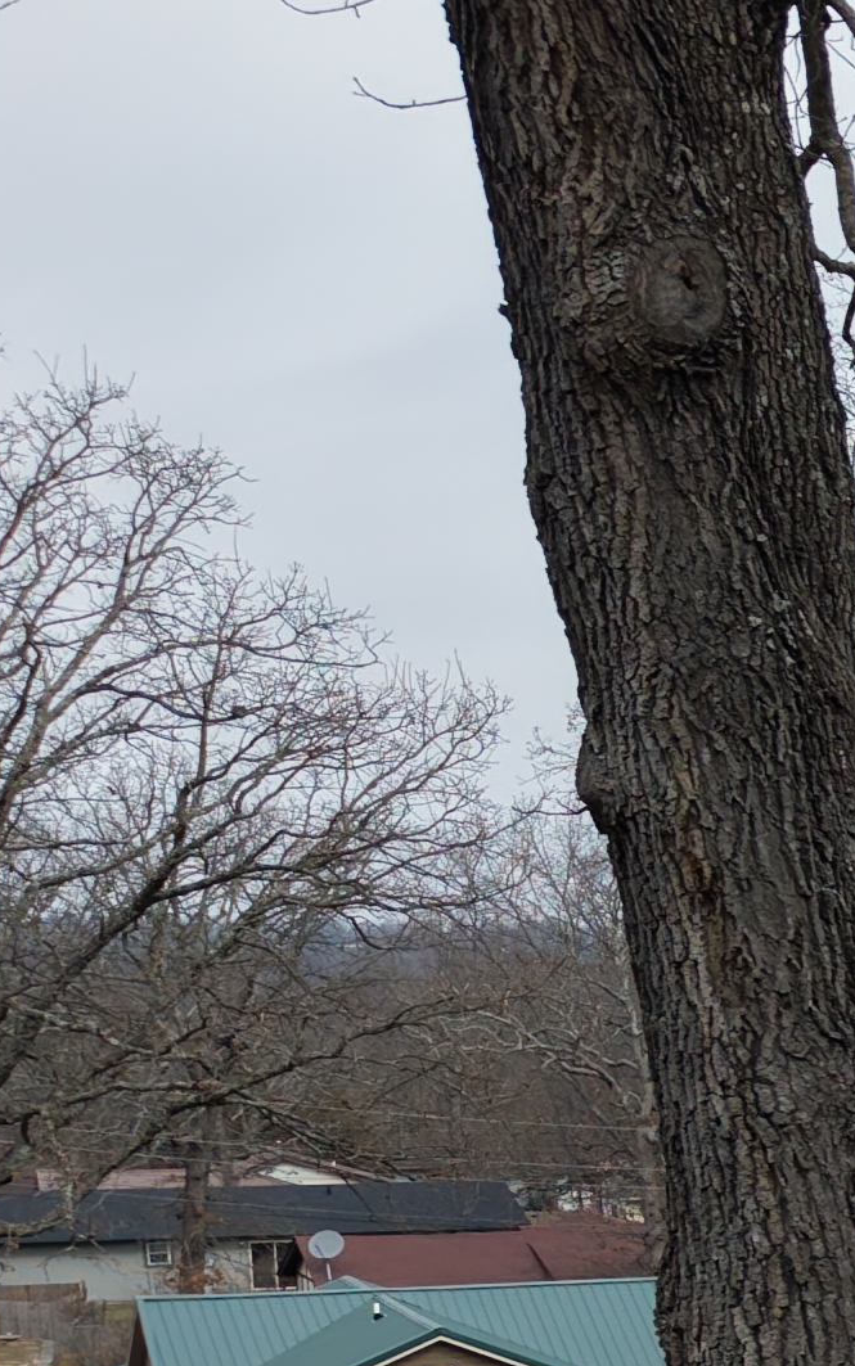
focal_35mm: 98
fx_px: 3651
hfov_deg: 10.2
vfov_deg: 20.5
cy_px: 1398
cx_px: 2496
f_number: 1.8
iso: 200
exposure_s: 1/4000
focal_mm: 8.67
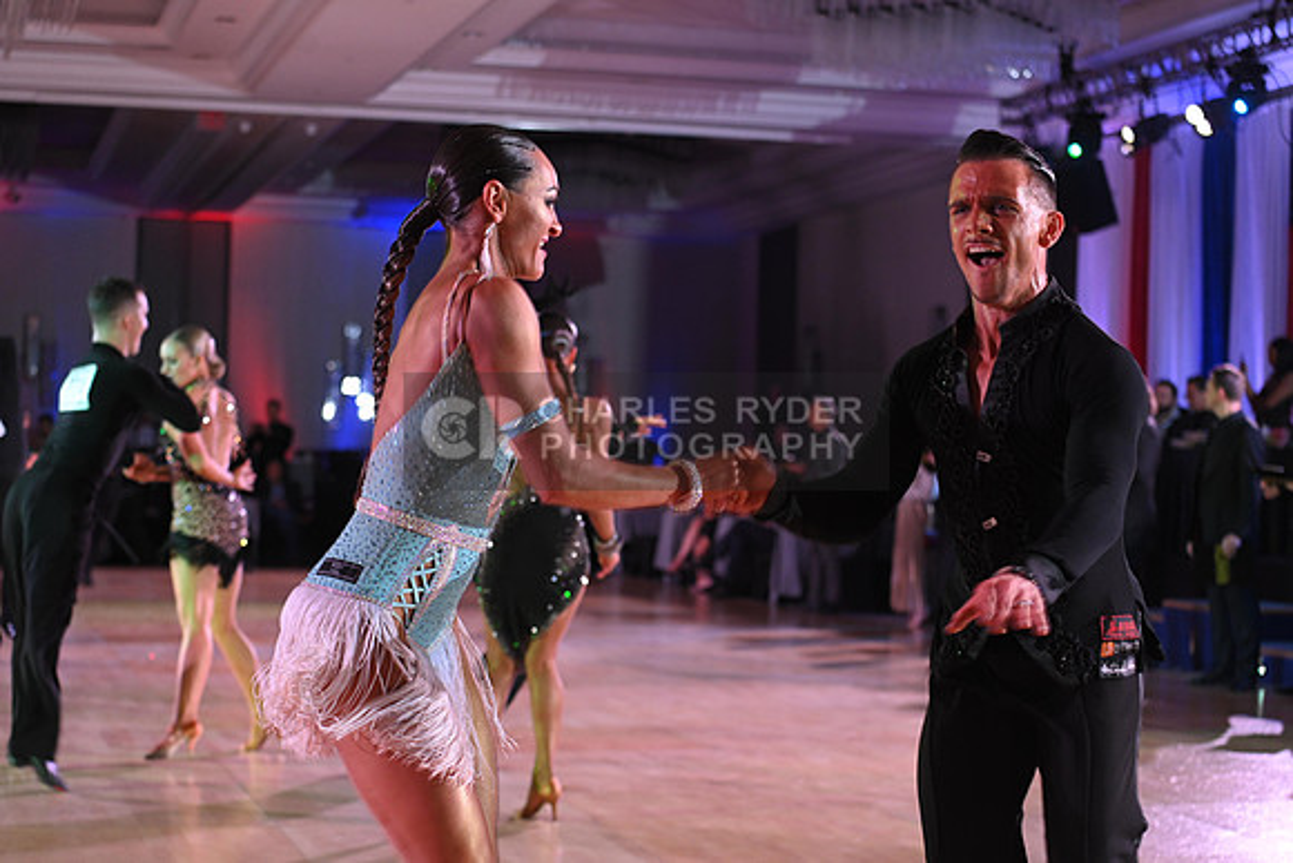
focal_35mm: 70
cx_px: 646
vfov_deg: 19.5
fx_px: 2515
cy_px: 432
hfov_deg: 28.8
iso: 1600
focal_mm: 70
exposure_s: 1/200
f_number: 4.5
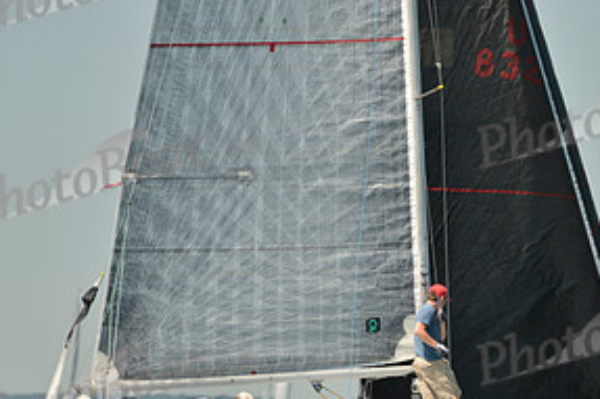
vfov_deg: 2.2
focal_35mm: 627
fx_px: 10444
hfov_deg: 3.3
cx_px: 370
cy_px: 252
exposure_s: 1/1600
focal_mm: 310
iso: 200
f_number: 5
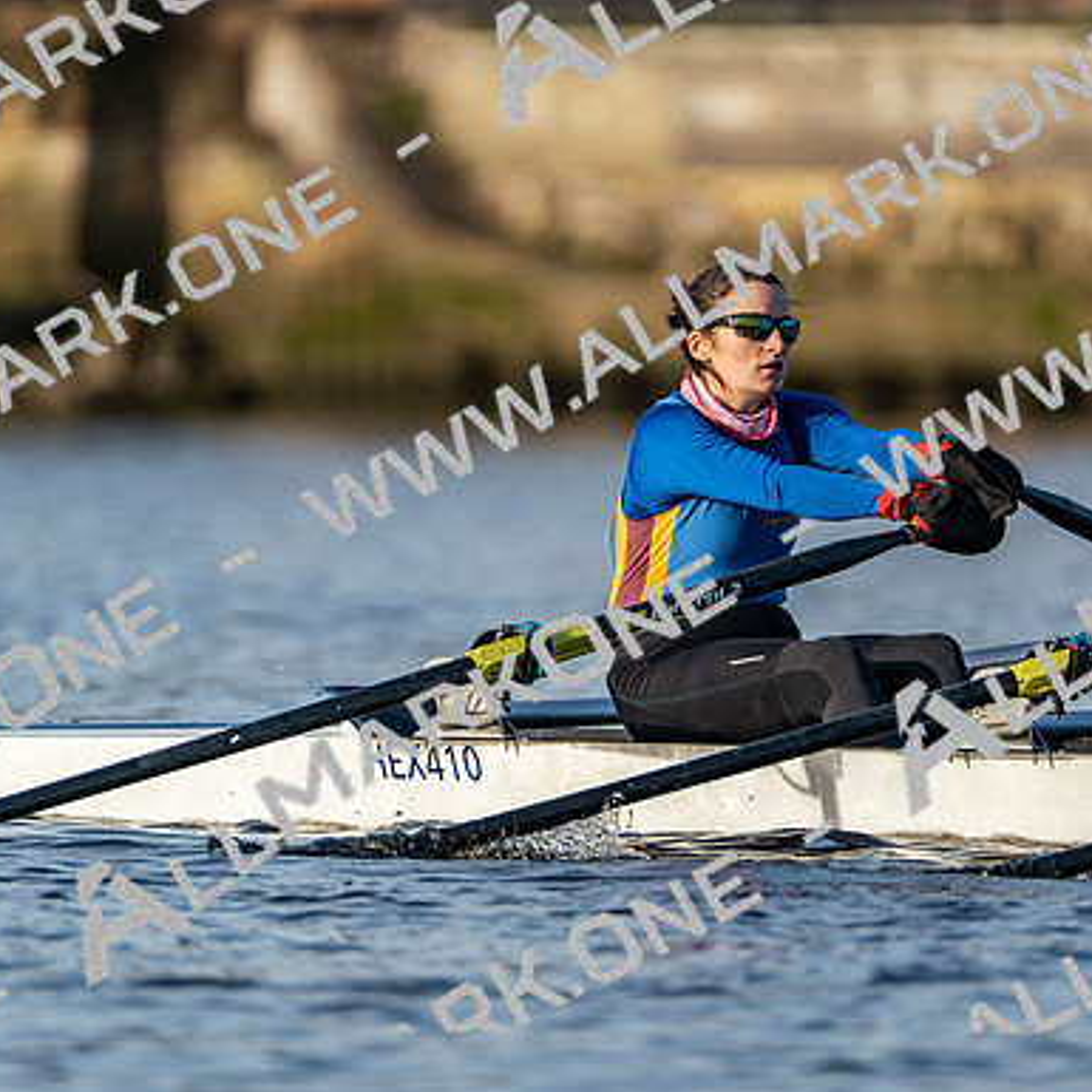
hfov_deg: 2.3
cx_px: 652
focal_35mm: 769
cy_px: 546
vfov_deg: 2.3
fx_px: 27446
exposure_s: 1/2000
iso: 640
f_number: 6.3
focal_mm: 600
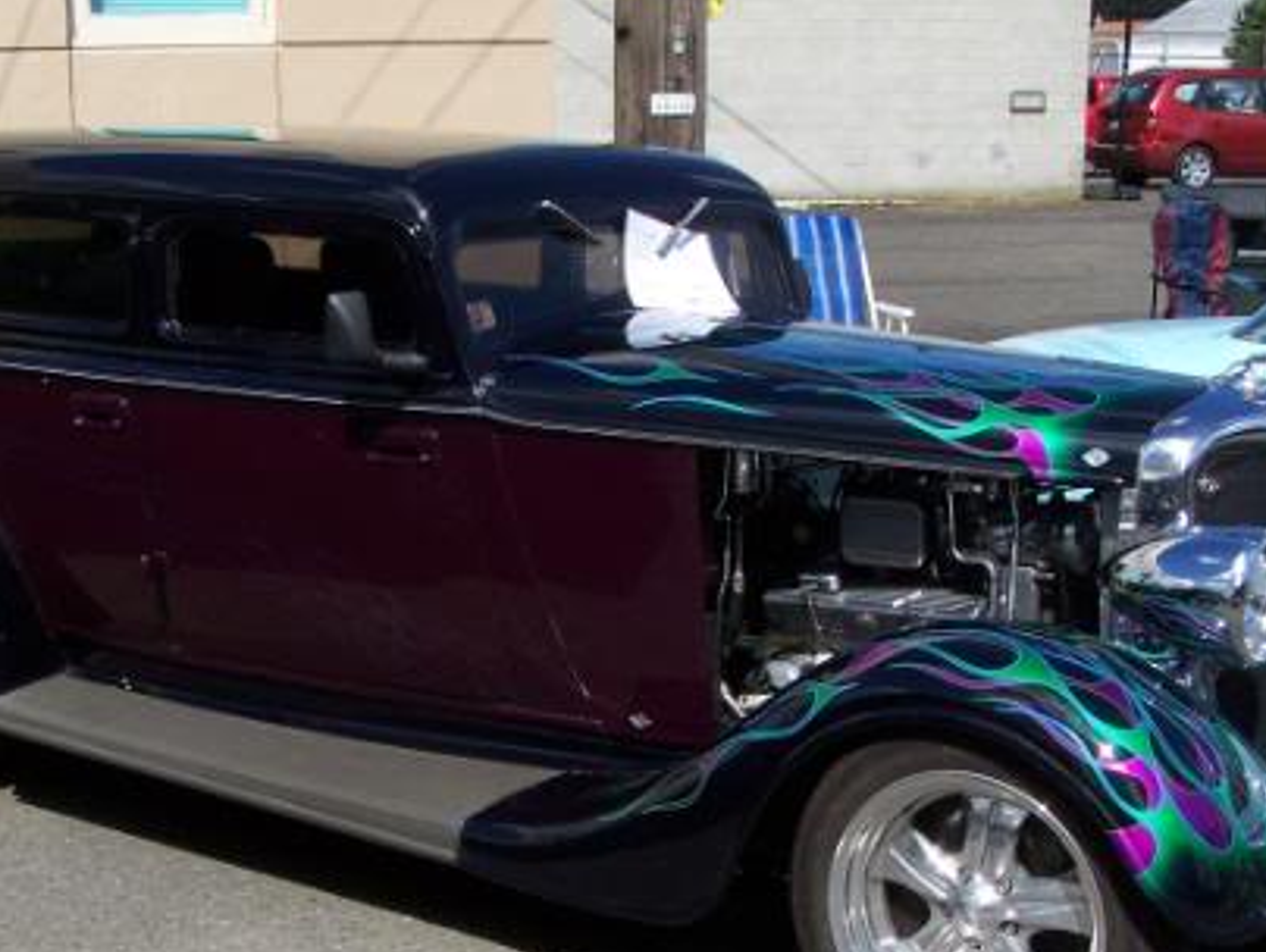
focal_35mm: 60
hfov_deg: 32.1
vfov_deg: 24.2
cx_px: 639
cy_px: 720
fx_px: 2197
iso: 80
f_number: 5.6
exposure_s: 1/800
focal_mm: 6.3
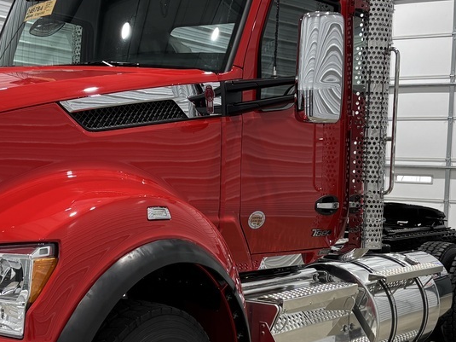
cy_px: 209
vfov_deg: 21.6
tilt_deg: -2.8
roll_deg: -1.8
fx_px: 896
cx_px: 196
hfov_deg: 28.5
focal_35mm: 68
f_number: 1.6
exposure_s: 1/120
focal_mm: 5.96
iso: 80
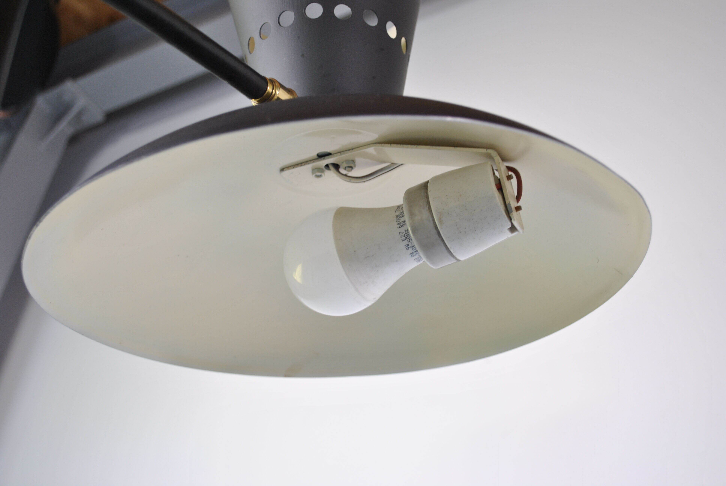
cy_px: 243
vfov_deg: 28.2
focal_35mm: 48
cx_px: 363
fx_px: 969
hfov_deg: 41.1
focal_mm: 32
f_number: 5
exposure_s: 1/40
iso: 200
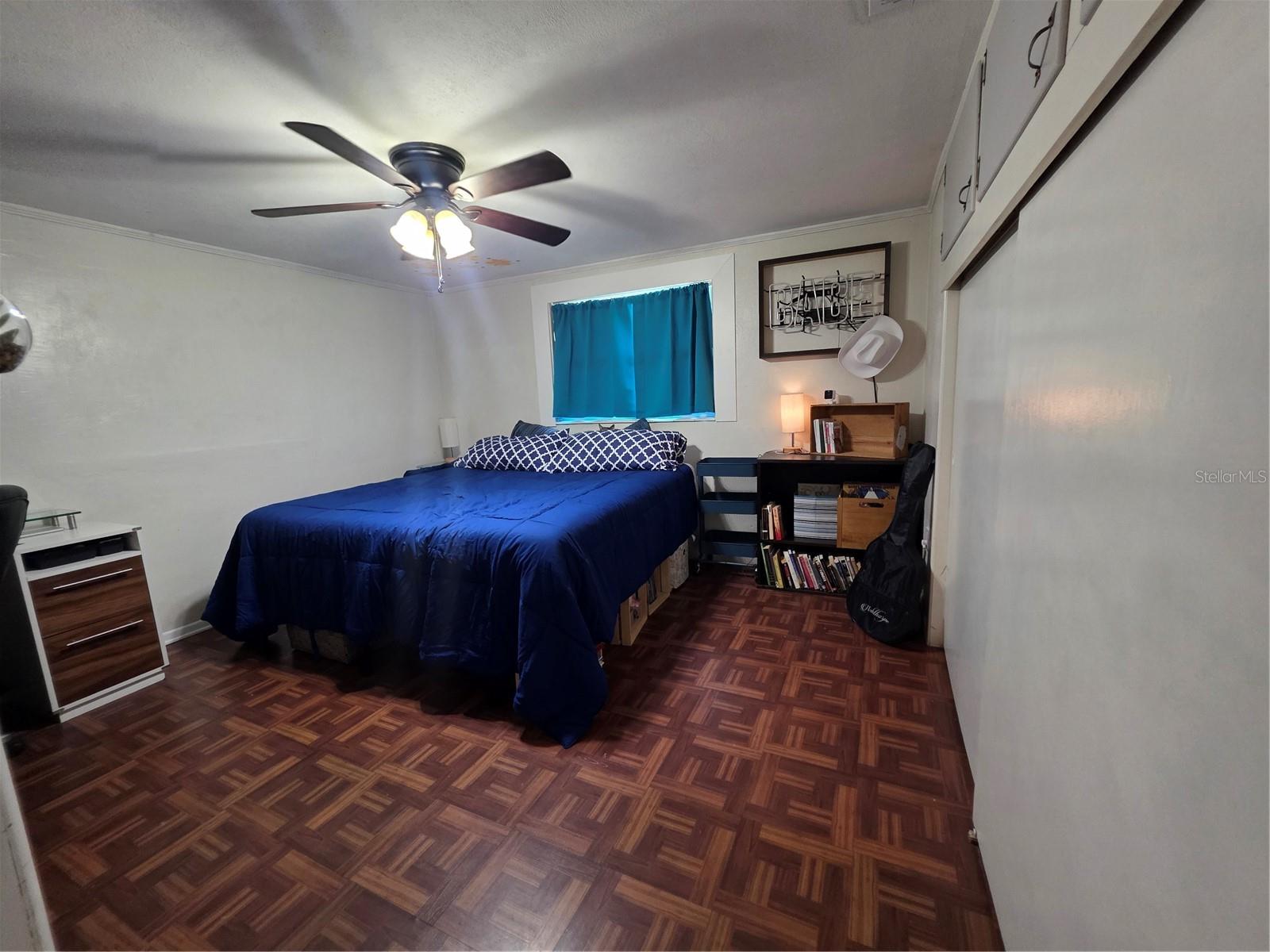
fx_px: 477
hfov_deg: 106.2
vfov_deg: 89.9
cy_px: 476
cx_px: 635
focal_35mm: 13
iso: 320
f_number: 1.9
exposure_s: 1/60
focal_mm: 2.2
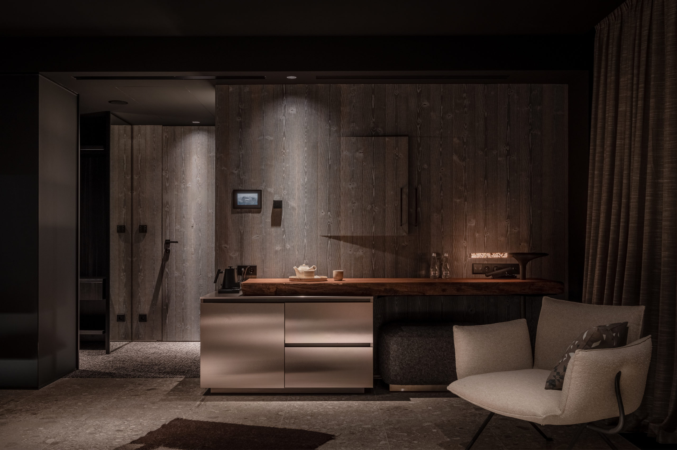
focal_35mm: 34
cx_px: 338
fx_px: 648
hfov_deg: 55.1
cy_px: 225
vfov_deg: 38.3
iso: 200
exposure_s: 1/15
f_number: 13
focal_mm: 34.5
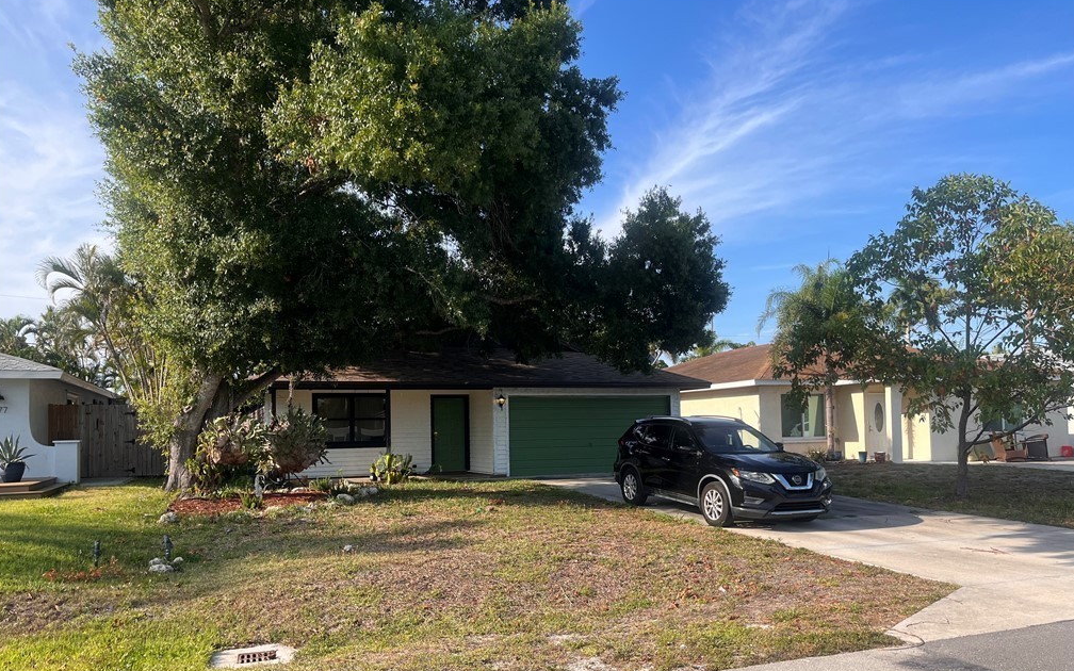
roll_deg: +0.0
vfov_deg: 44.4
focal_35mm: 28
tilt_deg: +1.9
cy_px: 393
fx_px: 820
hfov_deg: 66.5
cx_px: 536
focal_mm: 5.1
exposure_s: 1/1558
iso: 50
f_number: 1.6
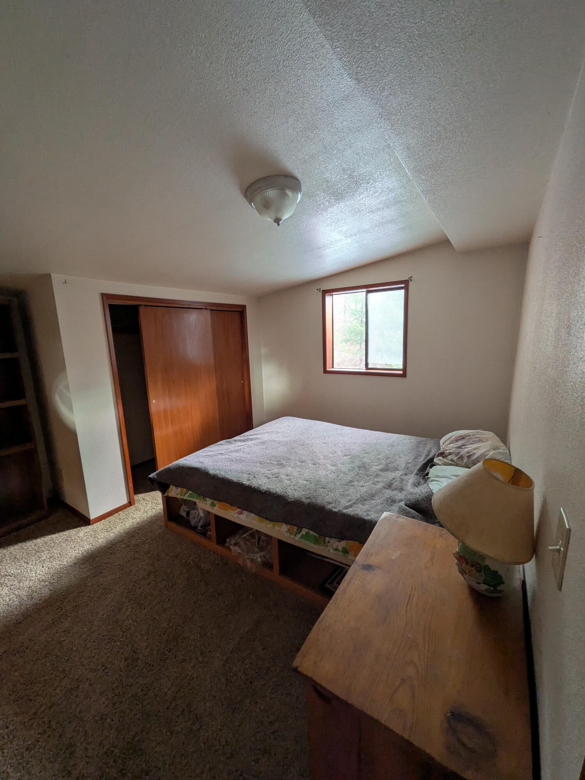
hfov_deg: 85.7
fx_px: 315
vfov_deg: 102.1
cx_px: 292
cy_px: 390
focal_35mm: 14
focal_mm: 1.85
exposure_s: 1/27
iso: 151
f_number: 2.2
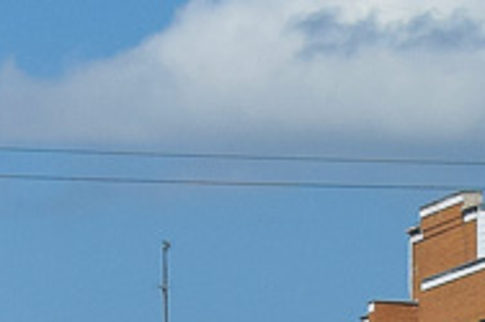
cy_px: 907
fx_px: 6178
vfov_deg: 2.9
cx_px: -52
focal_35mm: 459
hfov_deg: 4.5
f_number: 7.1
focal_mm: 48
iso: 200
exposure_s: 1/1250
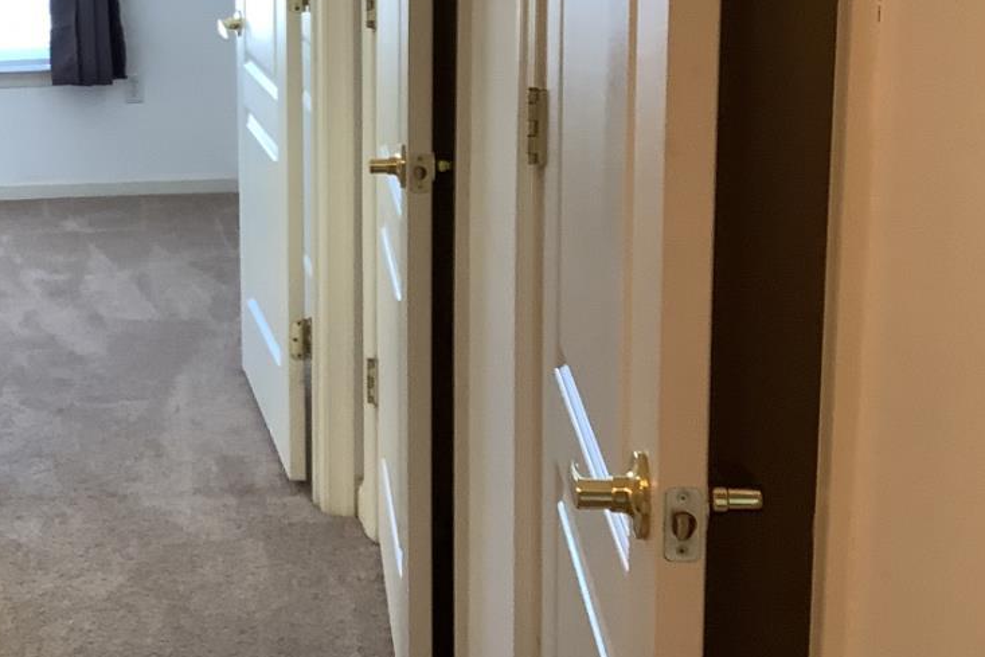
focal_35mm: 66
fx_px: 1806
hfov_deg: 29.1
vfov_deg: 20.5
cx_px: 71
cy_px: 175
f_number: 2.4
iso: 125
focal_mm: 3.3
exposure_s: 1/50
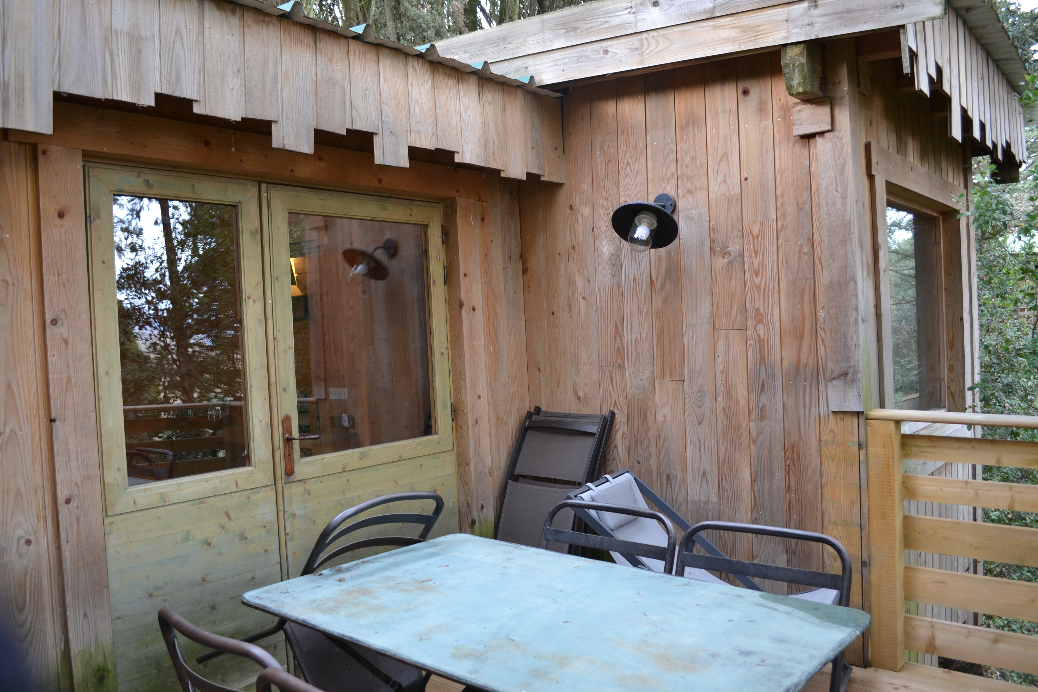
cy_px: 346
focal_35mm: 27
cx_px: 519
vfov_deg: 47.9
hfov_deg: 67.4
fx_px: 778
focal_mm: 18
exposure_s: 1/60
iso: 400
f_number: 4
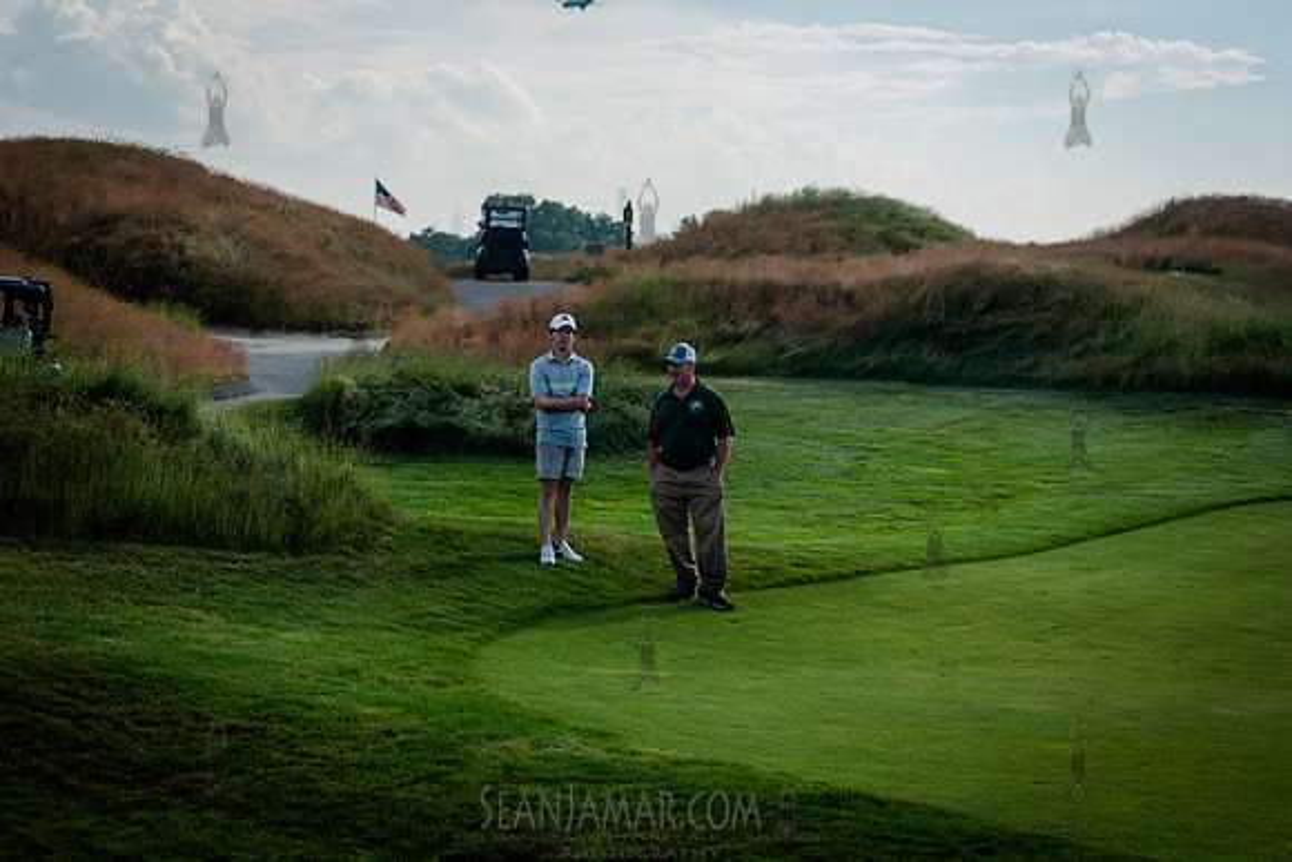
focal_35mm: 86
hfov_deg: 23.6
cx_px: 646
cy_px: 431
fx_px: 3087
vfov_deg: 15.9
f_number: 3.5
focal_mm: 86
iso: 125
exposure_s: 1/1000
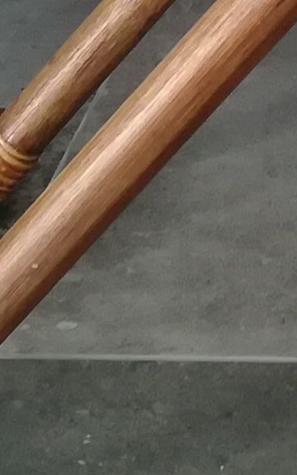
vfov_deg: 10.9
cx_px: 442
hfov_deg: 7.0
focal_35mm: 185
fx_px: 2398
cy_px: -224
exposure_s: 1/33.3
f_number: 2.2
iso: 250
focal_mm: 3.83
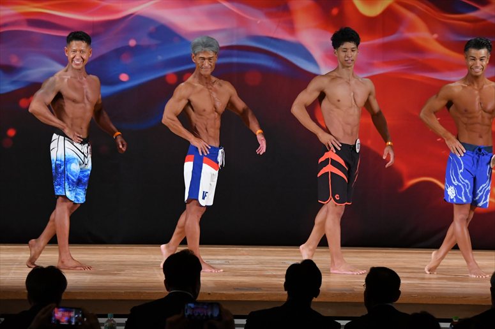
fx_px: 2776
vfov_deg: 6.8
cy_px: 164
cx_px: 248
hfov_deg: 10.2
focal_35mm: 202
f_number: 5.6
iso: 3200
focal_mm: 135
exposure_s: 1/400
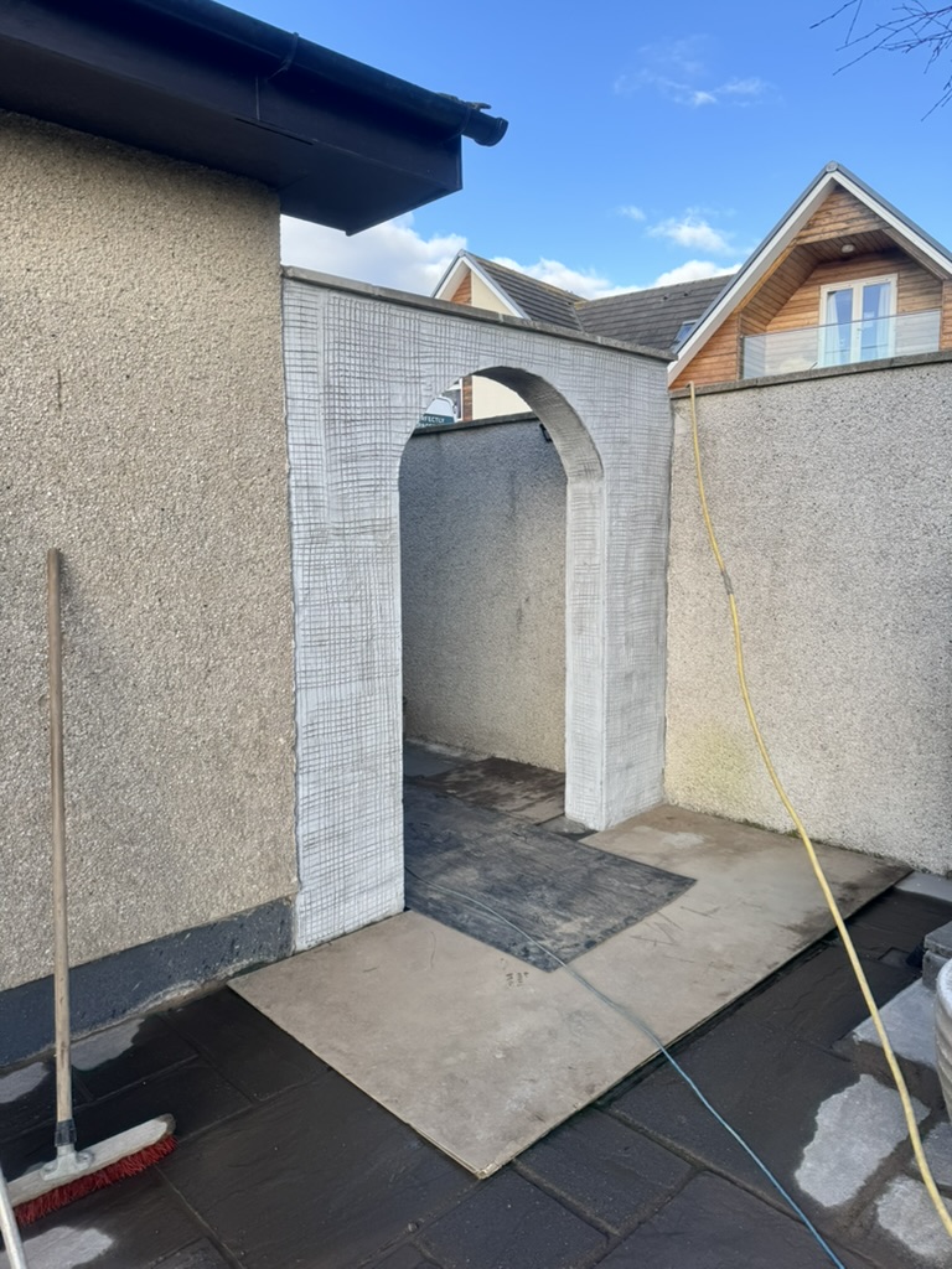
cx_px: 476
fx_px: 880
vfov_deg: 71.6
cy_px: 634
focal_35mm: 24
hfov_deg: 56.8
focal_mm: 6.76
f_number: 1.78
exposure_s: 1/1238
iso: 80
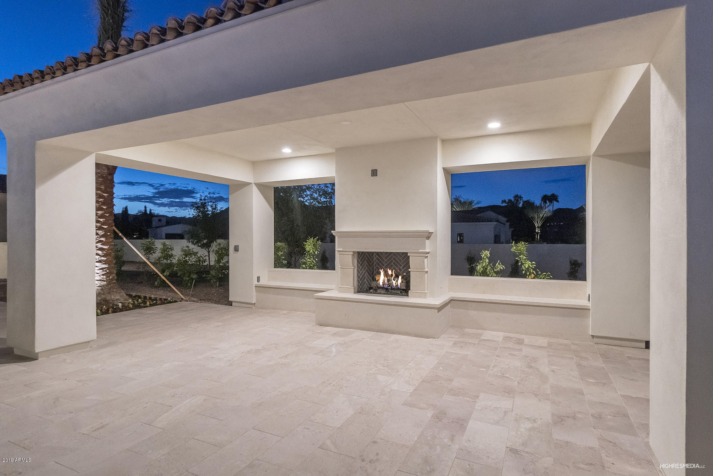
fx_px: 356
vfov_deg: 67.4
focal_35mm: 18
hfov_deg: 90.0
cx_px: 356
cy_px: 238
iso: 1250
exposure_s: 1/8
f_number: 6.3
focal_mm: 12
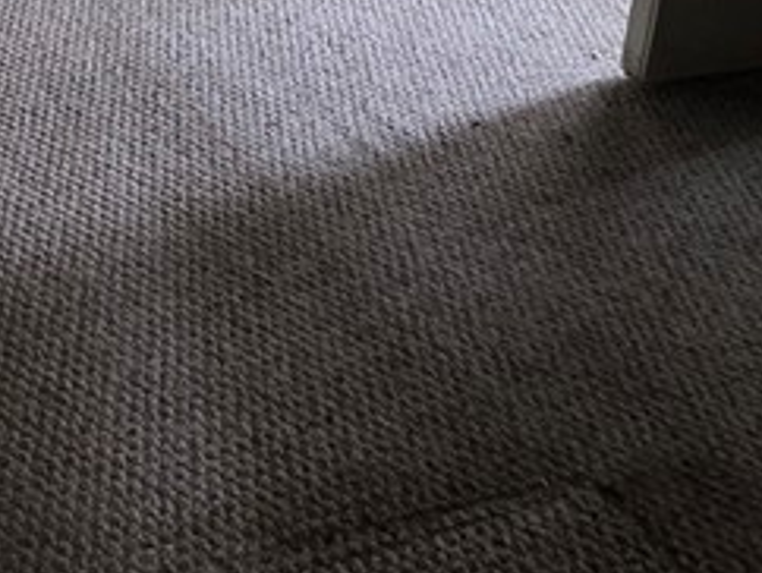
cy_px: -431
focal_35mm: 55
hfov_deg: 27.6
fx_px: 1212
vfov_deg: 20.1
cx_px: -283
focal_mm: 2.2
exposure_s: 1/60
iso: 500
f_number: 1.9
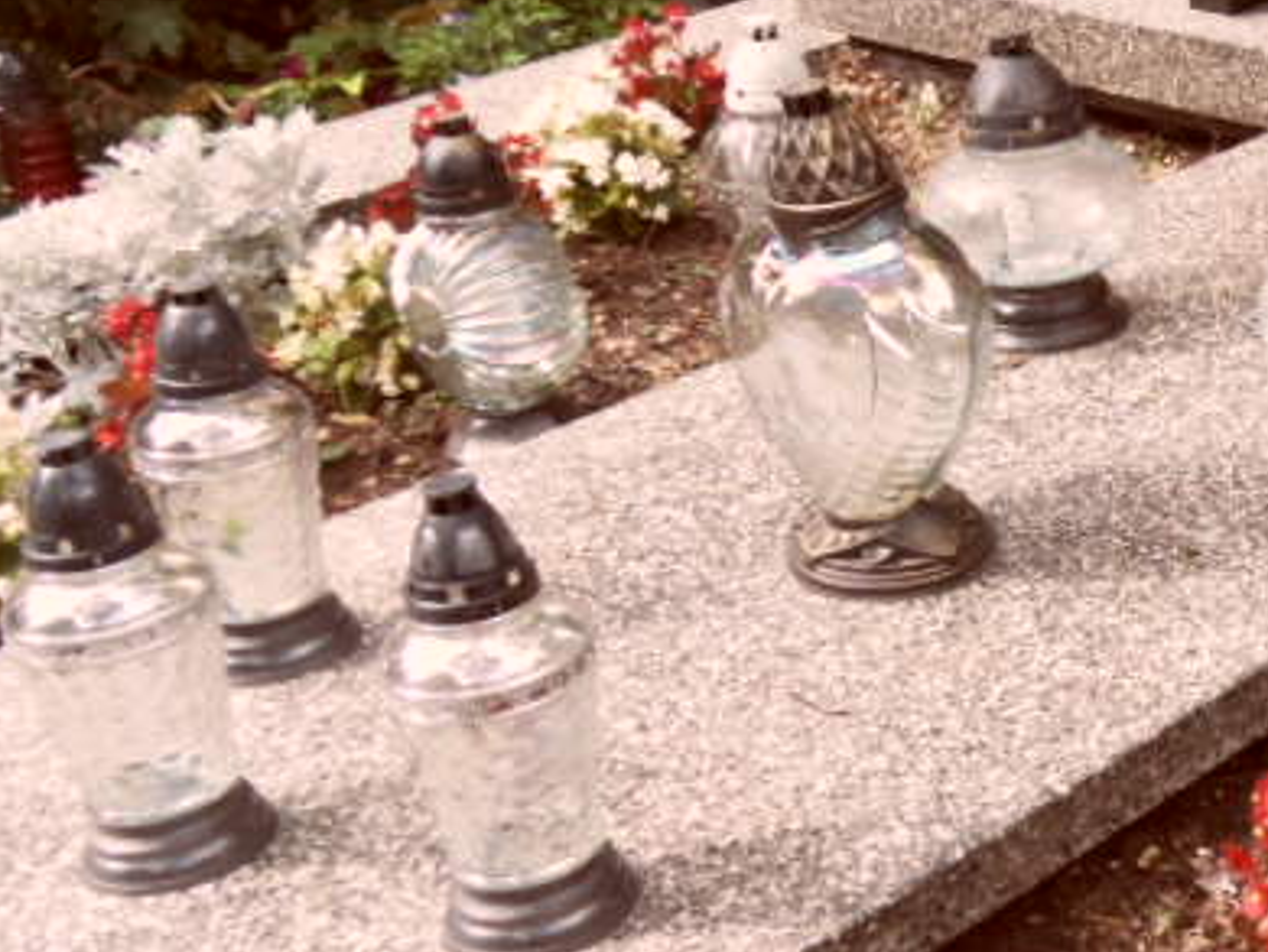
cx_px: 1580
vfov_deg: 23.2
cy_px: 312
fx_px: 2309
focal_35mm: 63
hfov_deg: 26.7
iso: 80
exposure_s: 1/180
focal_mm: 3.9
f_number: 3.2
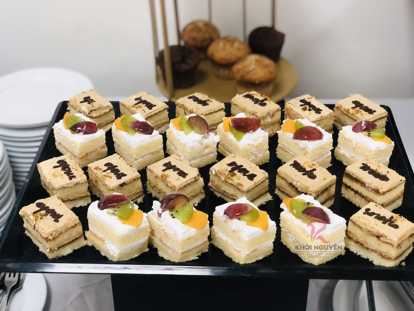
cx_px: 207
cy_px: 156
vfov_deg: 25.7
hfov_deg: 33.8
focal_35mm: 57
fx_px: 682
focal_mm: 6.6
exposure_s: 1/30
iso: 50
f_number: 2.8
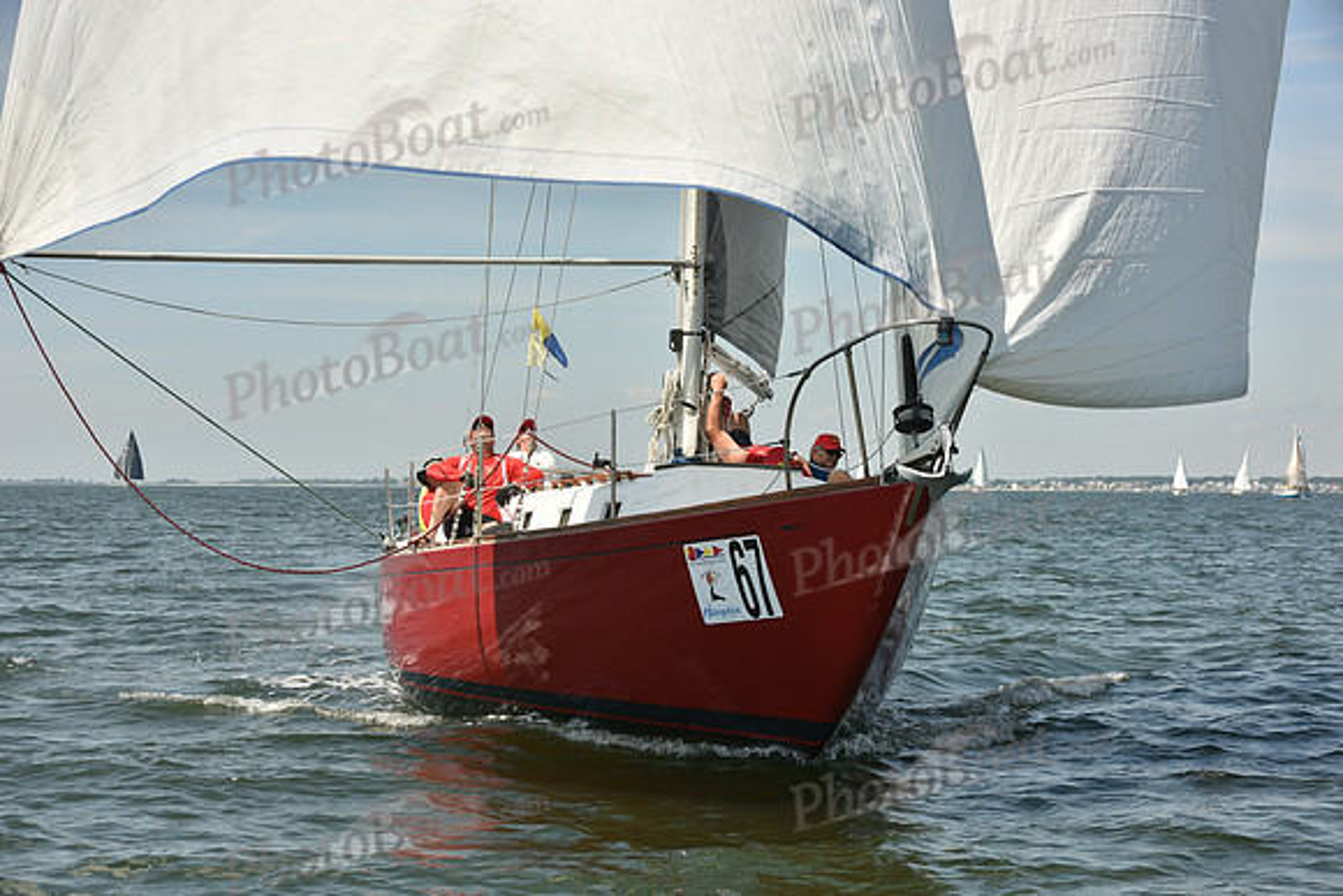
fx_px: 2612
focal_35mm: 70
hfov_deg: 28.8
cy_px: 448
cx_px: 672
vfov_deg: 19.5
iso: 320
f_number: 8
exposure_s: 1/1250
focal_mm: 70
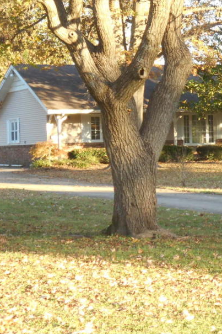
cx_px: 258
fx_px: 1222
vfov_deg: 15.5
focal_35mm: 132
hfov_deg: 10.2
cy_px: 155
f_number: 5.8
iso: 200
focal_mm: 13.5
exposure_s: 1/60
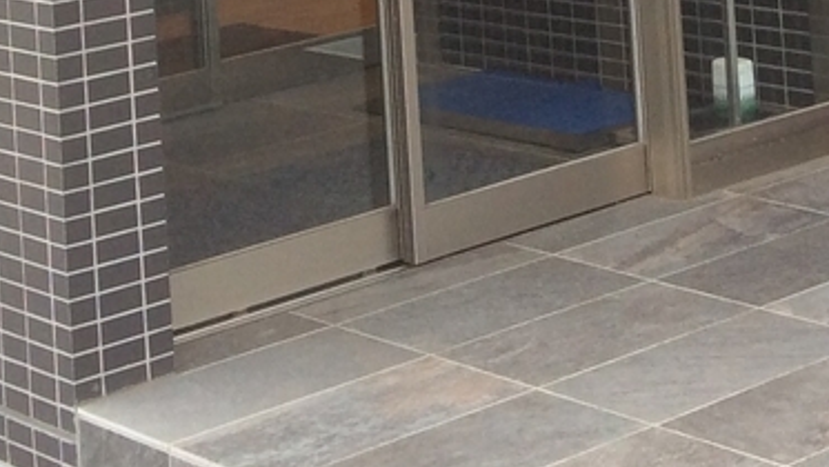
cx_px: 482
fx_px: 2462
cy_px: -360
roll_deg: +1.6
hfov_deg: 19.1
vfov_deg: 10.2
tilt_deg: -3.7
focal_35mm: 112
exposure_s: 1/120
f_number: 2.4
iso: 50
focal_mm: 3.3
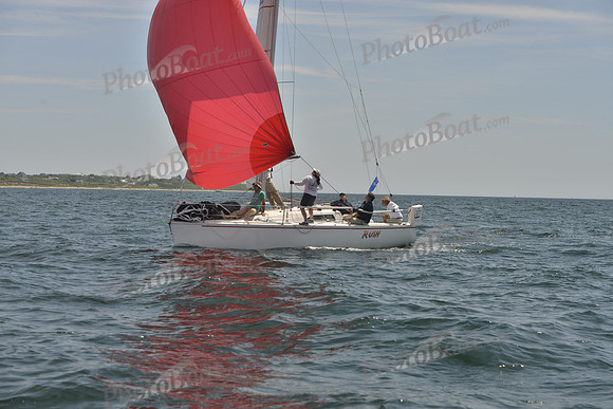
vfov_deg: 19.5
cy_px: 204
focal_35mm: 70
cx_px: 306
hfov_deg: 28.8
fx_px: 1192
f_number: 8
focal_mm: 70
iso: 400
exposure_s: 1/800
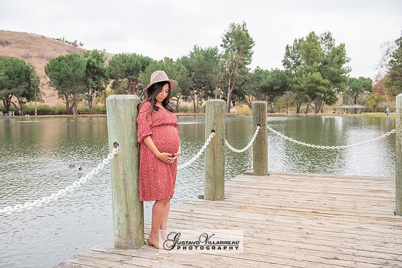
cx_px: 201
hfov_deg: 53.1
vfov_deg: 36.9
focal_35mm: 36
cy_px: 134
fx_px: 402
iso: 500
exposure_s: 1/125
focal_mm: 36
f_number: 5
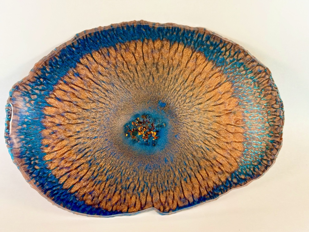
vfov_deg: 30.3
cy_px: 116
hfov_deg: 39.7
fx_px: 428
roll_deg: -2.2
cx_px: 154
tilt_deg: -44.1
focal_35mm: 48
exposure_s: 1/242
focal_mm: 6.76
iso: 160
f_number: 1.78
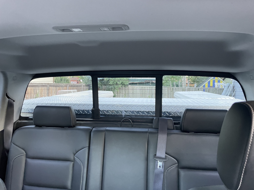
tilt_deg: -2.8
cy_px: 95
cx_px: 127
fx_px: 191
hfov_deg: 67.3
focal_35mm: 26
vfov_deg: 53.1
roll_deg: -1.1
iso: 500
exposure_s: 1/51
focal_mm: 4.2
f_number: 1.6
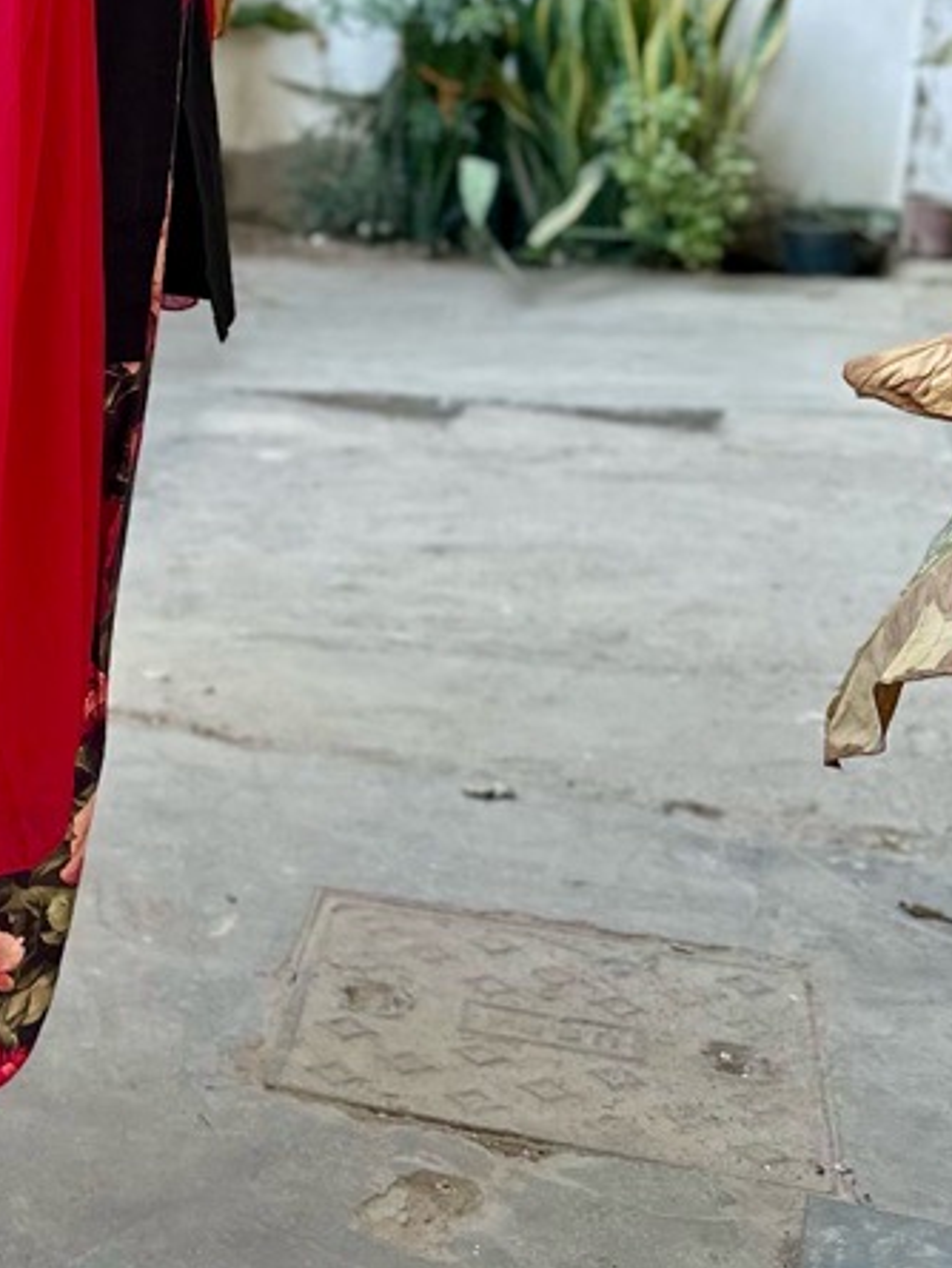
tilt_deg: -3.1
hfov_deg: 20.0
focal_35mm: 69
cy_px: -26
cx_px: -200
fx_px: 2529
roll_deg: -5.1
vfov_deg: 26.5
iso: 80
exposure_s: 1/335
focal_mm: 6.86
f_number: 1.78
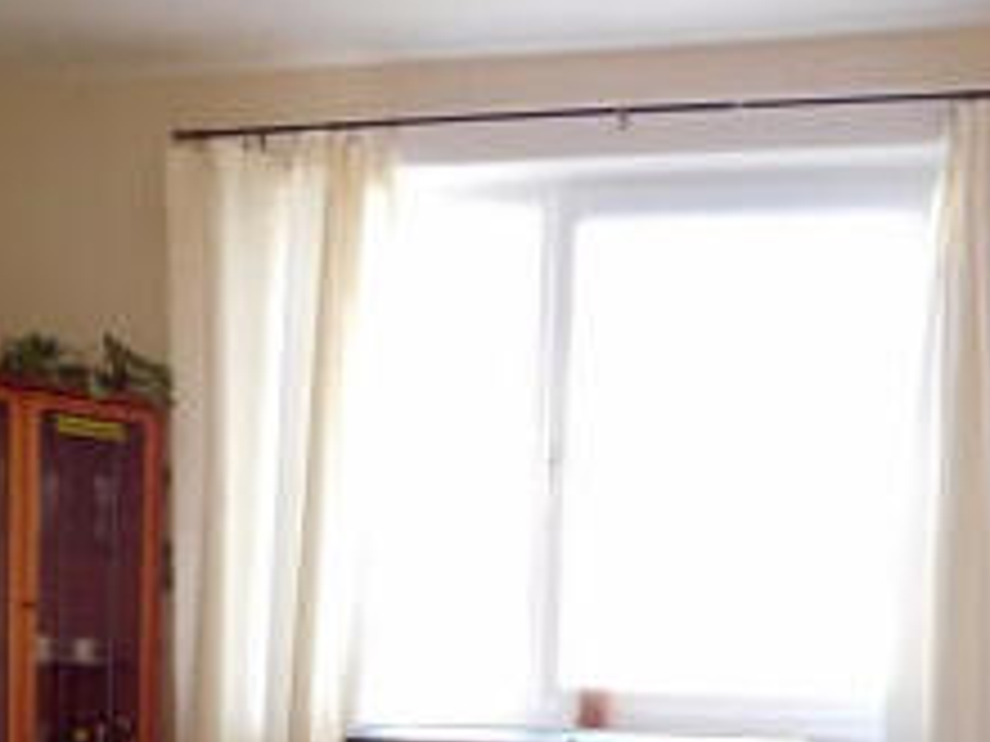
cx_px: 362
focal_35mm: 61
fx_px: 1745
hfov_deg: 31.5
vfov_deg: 21.9
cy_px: 938
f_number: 3
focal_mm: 4
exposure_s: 1/30
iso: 140
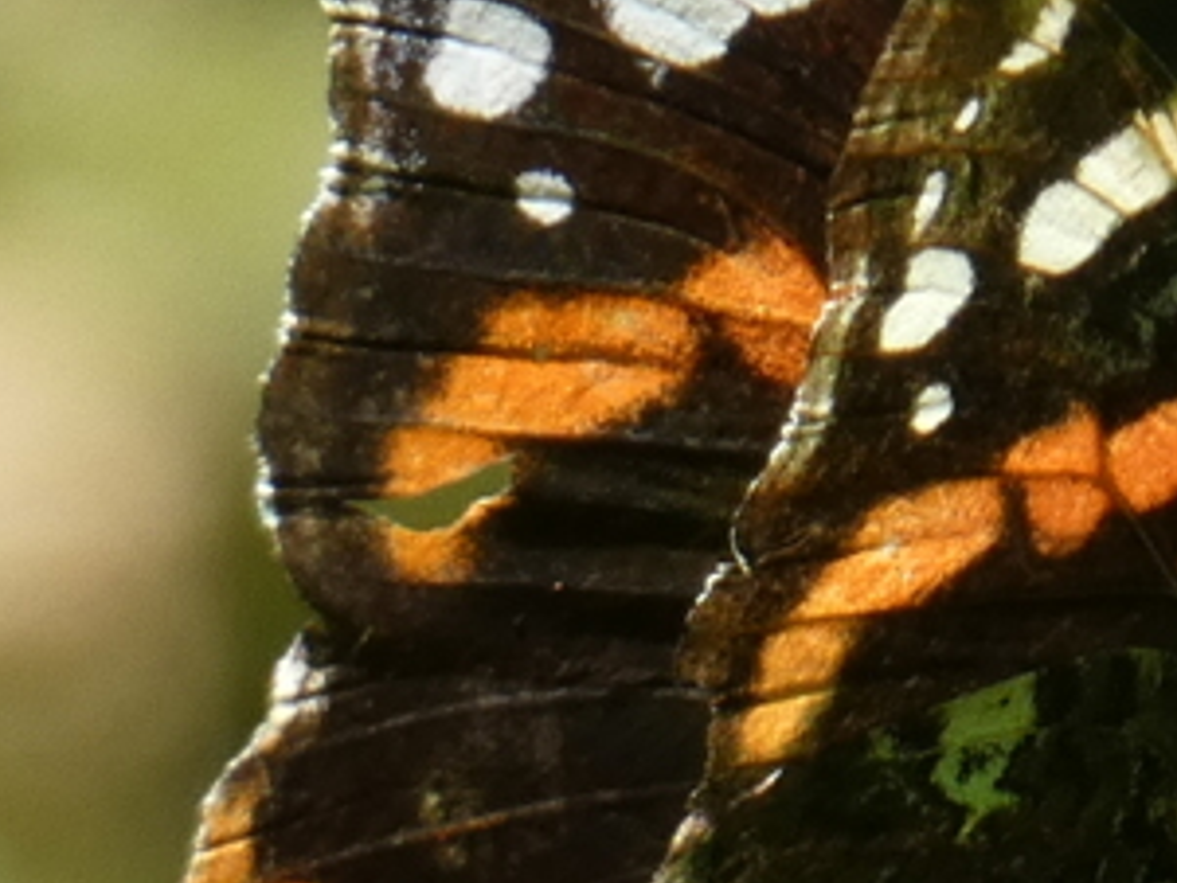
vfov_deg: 1.0
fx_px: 51193
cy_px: 598
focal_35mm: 1505
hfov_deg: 1.3
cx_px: 1073
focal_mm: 95.2
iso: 125
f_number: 5.6
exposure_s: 1/100
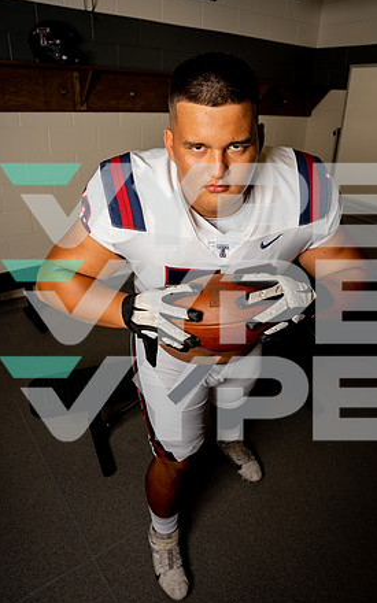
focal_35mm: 25
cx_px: 204
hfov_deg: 49.2
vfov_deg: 72.5
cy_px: 303
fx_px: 411
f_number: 6.3
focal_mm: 24
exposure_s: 1/250
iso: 160
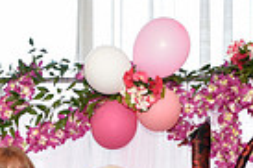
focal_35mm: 110
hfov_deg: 18.5
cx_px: 70
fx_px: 772
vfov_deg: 11.3
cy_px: 330
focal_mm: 26
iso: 200
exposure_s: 1/60
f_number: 5
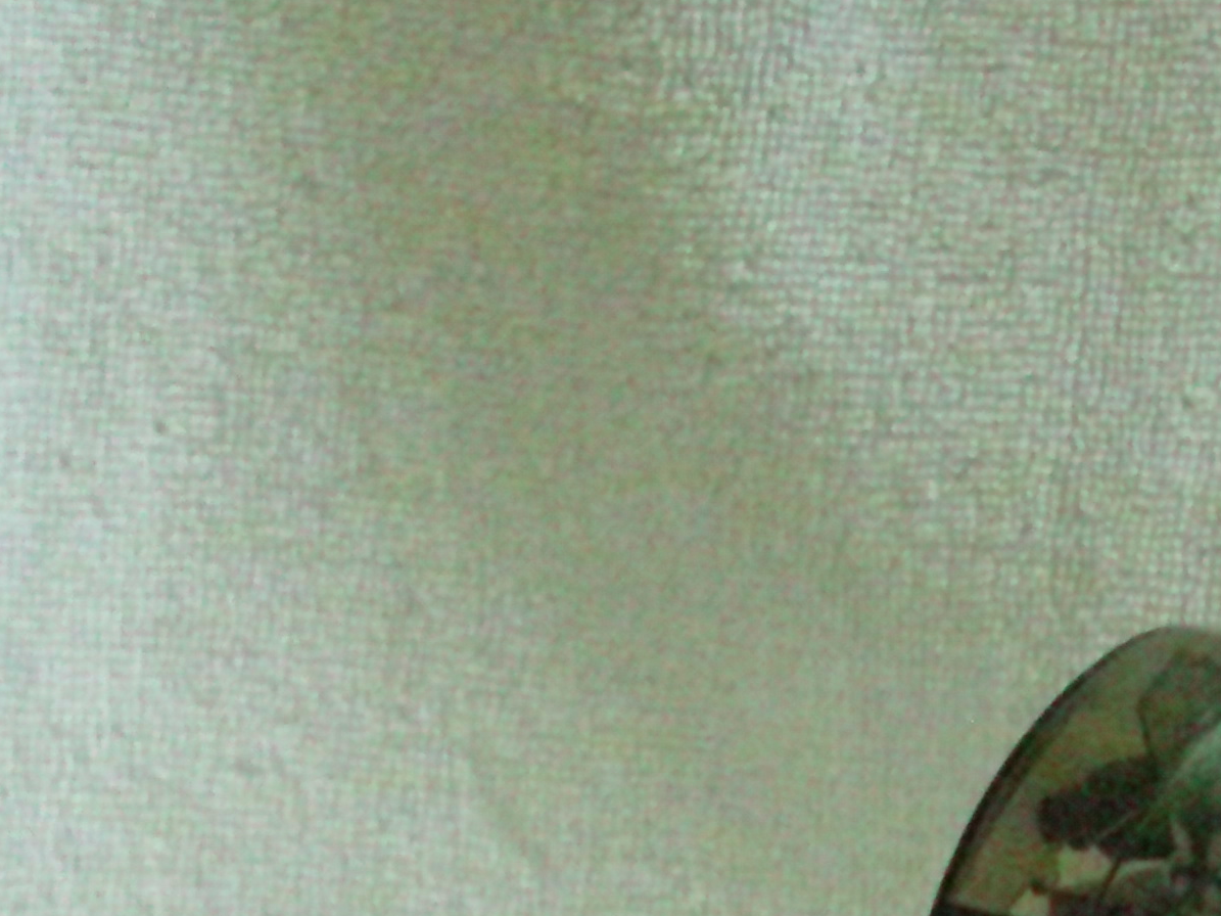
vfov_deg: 12.7
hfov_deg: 16.8
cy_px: 1059
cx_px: 1265
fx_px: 4021
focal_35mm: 114
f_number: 3.1
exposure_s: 1/19
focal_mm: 6.3
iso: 1600
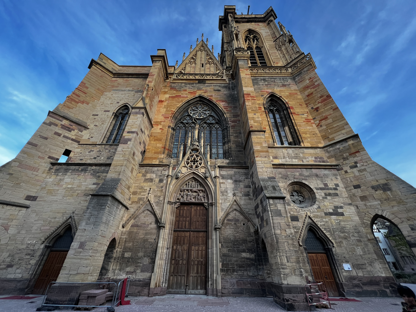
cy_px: 156
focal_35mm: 13
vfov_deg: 89.9
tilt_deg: +33.5
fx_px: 156
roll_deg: -0.3
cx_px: 208
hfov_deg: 106.2
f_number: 1.8
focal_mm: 1.57
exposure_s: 1/99
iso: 125
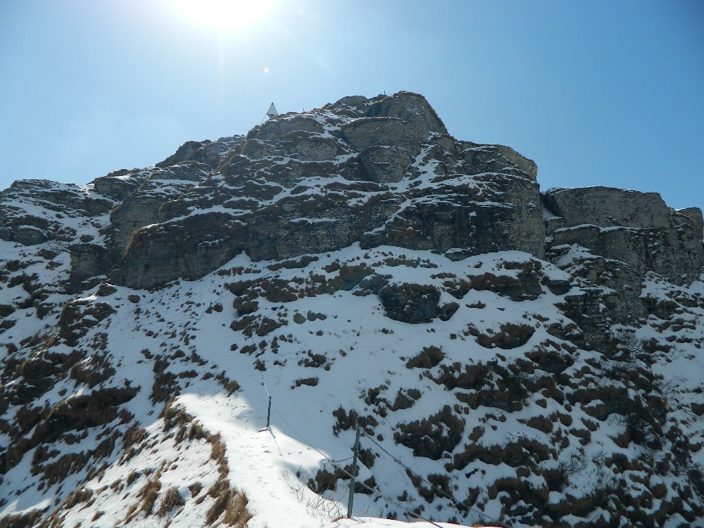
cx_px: 352
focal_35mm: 25
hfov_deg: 69.4
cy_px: 264
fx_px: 508
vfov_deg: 54.9
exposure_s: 1/400
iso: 80
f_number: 8.7
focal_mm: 4.5
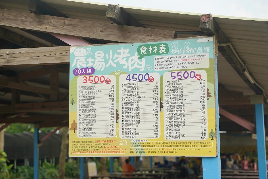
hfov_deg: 28.1
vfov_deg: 18.9
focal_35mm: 72
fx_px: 536
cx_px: 134
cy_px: 90
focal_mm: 72
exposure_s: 1/200
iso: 100
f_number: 4.5
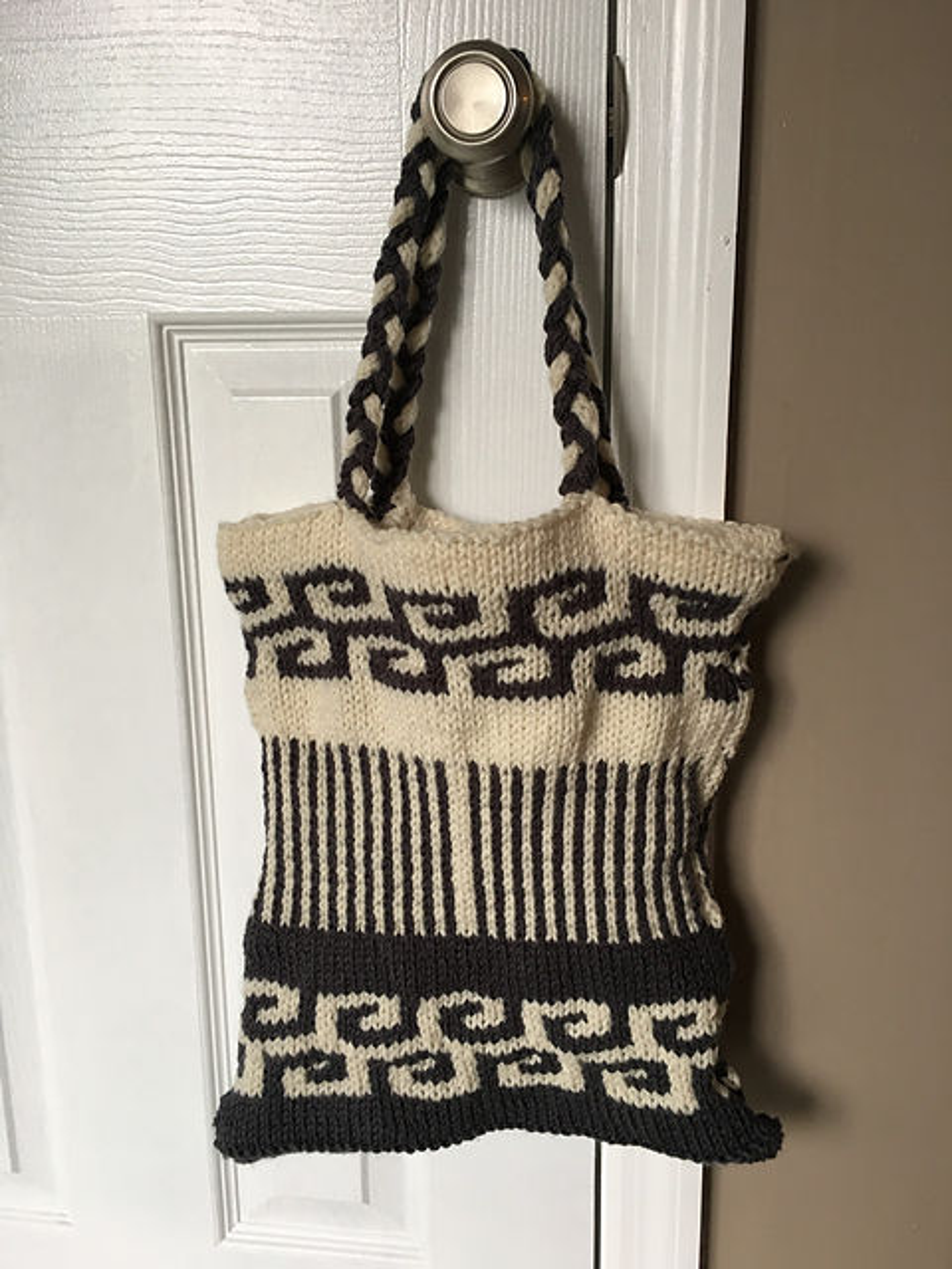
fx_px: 1063
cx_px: 476
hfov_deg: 48.2
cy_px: 634
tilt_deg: -12.0
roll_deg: +0.5
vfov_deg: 61.7
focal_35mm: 29
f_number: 2.2
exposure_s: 1/40
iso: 32
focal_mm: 4.15
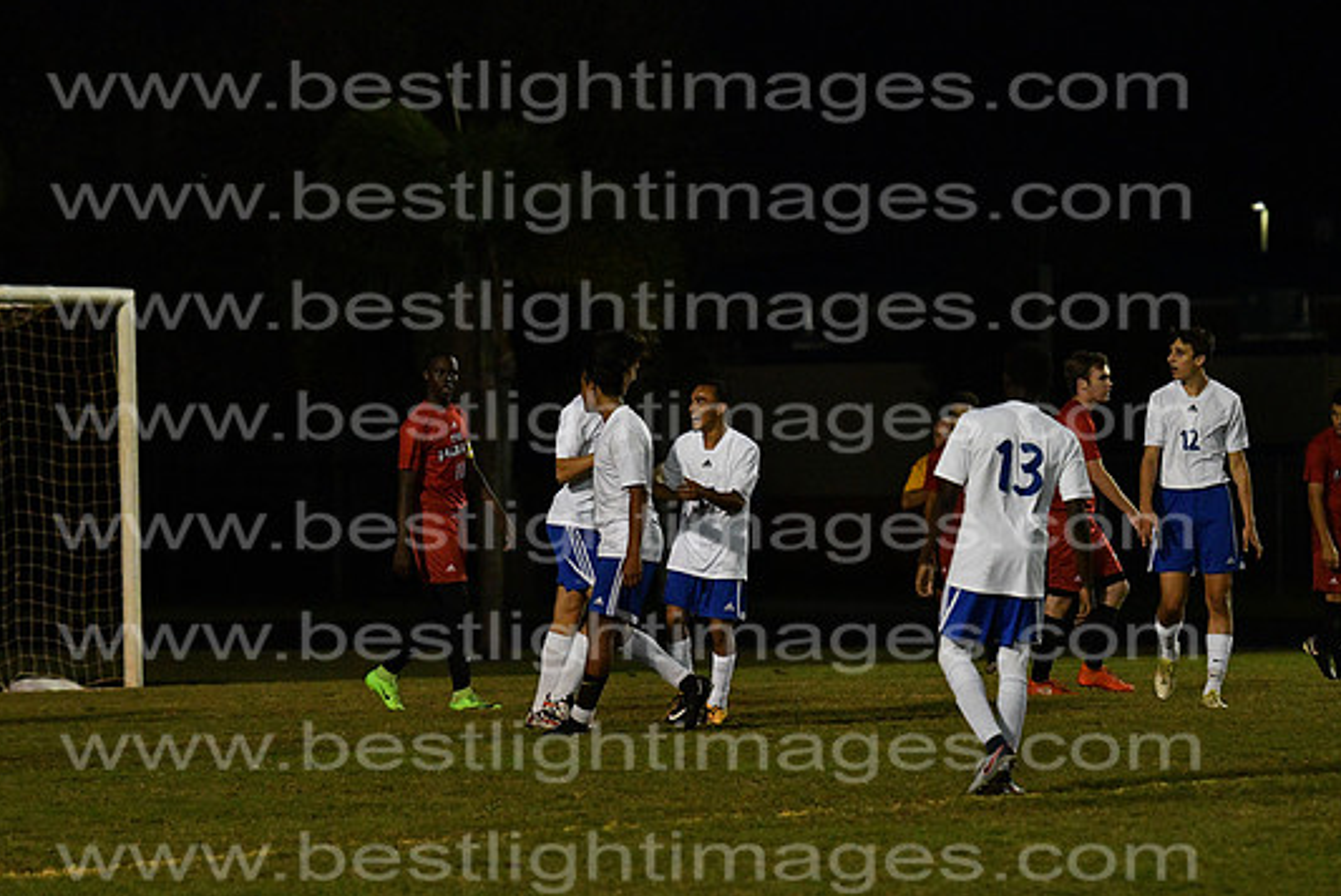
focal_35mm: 212
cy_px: 477
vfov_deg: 6.5
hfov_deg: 9.7
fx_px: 7901
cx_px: 629
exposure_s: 1/1250
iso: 6400
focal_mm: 130
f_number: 4
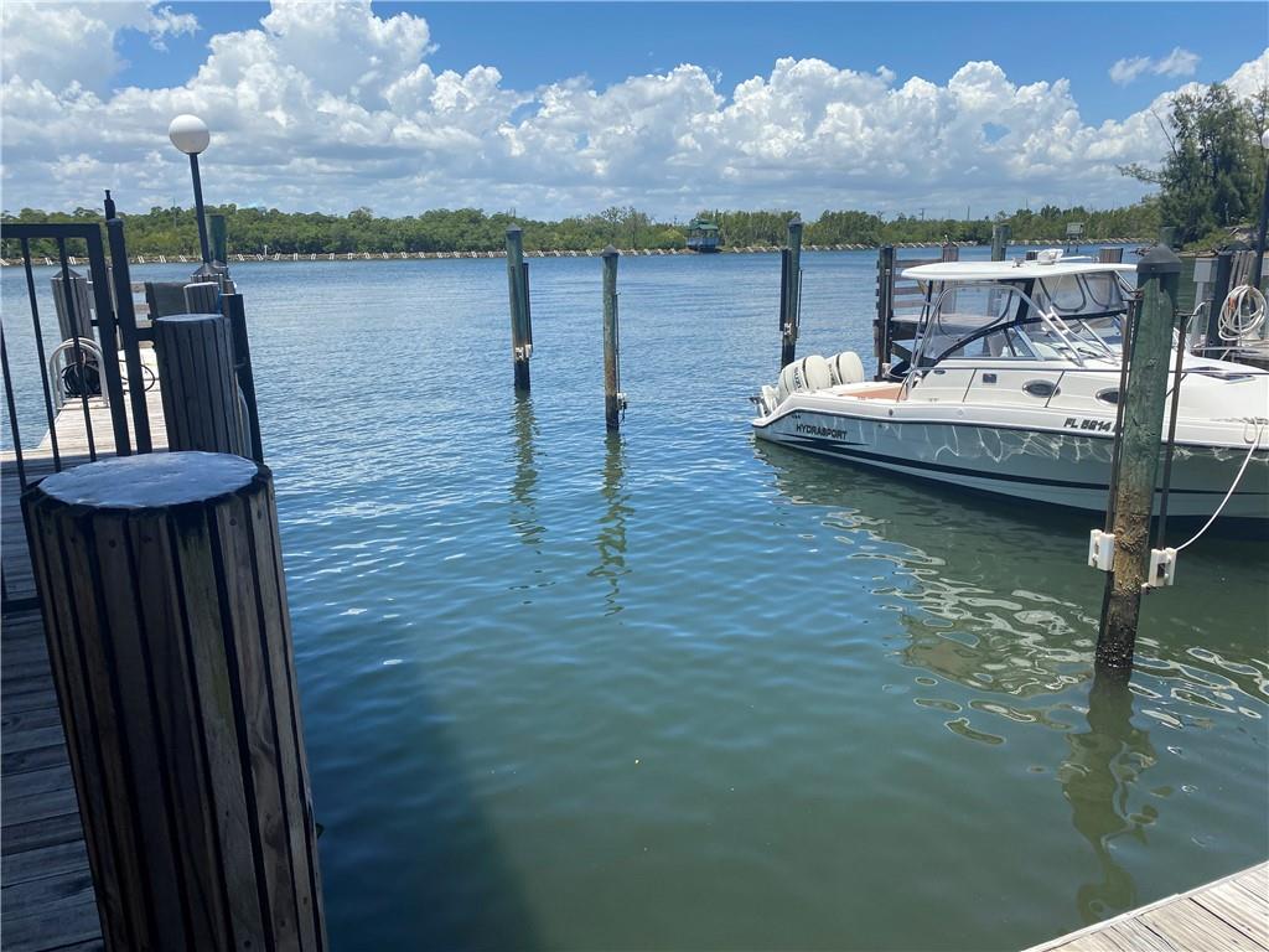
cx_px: 634
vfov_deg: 53.1
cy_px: 476
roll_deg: +1.3
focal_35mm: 26
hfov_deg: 67.3
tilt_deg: -13.1
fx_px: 953
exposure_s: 1/3040
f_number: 1.8
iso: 32
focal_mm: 4.25
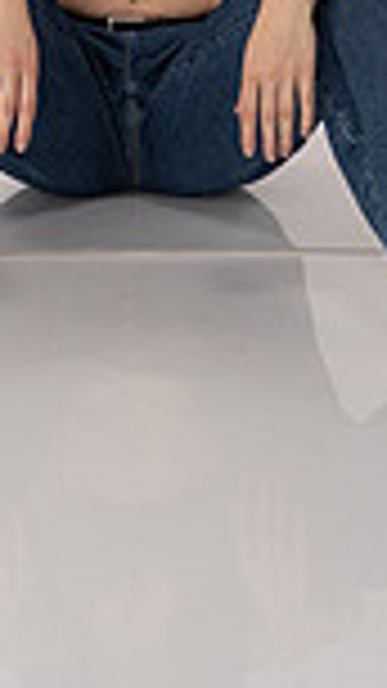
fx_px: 1570
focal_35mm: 86
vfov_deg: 22.2
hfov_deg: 14.1
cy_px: -207
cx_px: 194
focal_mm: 28
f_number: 5
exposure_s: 1/200
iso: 200
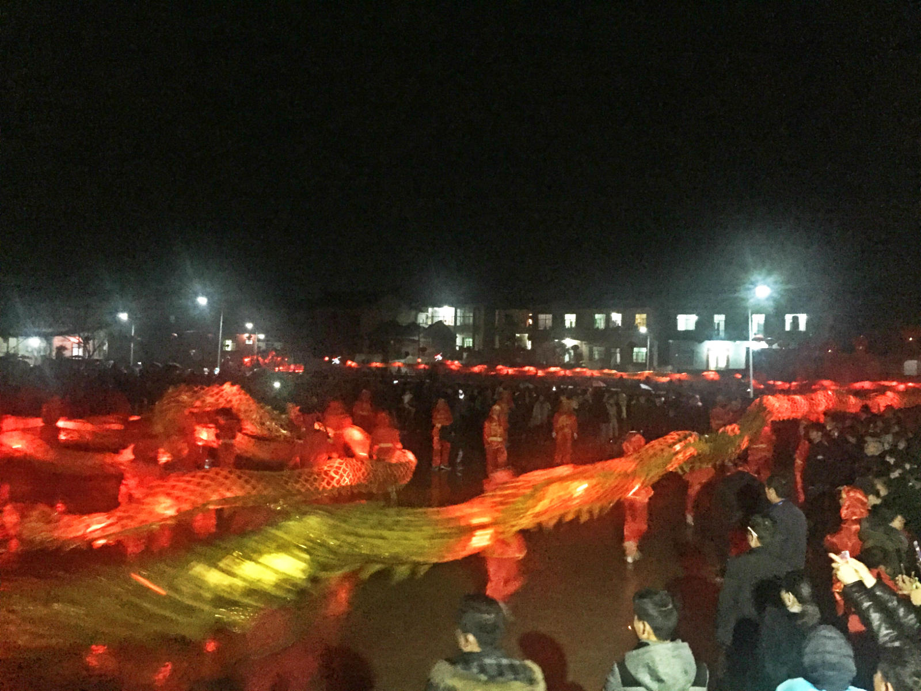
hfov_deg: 61.7
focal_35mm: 29
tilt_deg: +1.2
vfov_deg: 48.2
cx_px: 460
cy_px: 346
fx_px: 772
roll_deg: -3.6
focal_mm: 4.15
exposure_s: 1/17
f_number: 2.2
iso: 2000
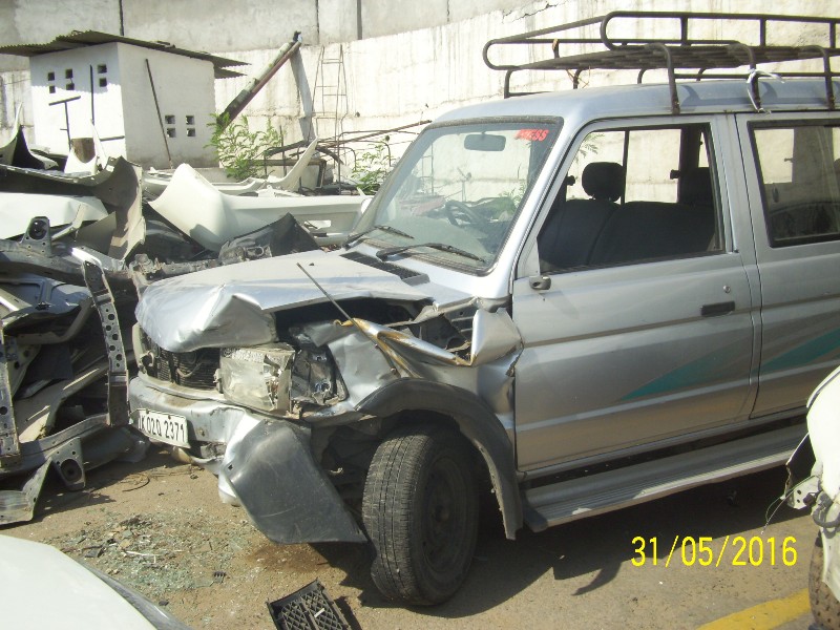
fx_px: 825
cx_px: 420
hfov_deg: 54.0
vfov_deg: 41.8
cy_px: 315
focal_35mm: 34
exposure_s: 1/250
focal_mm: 5.7
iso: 80
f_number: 5.6
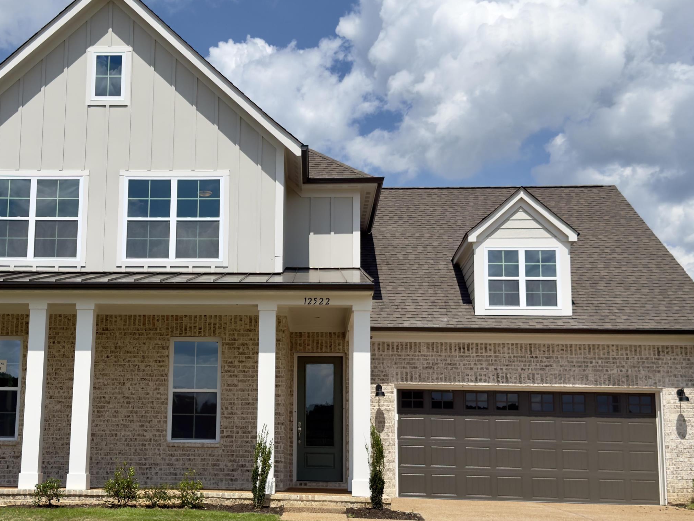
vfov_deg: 27.5
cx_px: 239
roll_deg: -1.1
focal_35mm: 53
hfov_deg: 35.9
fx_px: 1063
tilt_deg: +10.3
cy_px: 304
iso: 64
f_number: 1.78
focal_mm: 6.76
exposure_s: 1/8547
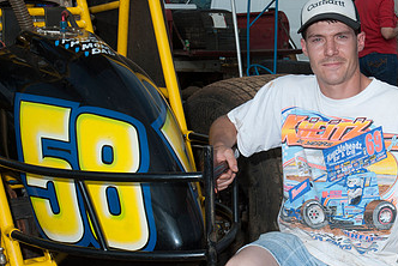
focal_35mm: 89
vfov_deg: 15.4
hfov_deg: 22.6
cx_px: 301
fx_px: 985
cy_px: 176
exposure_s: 1/250
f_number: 8
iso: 100
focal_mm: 34
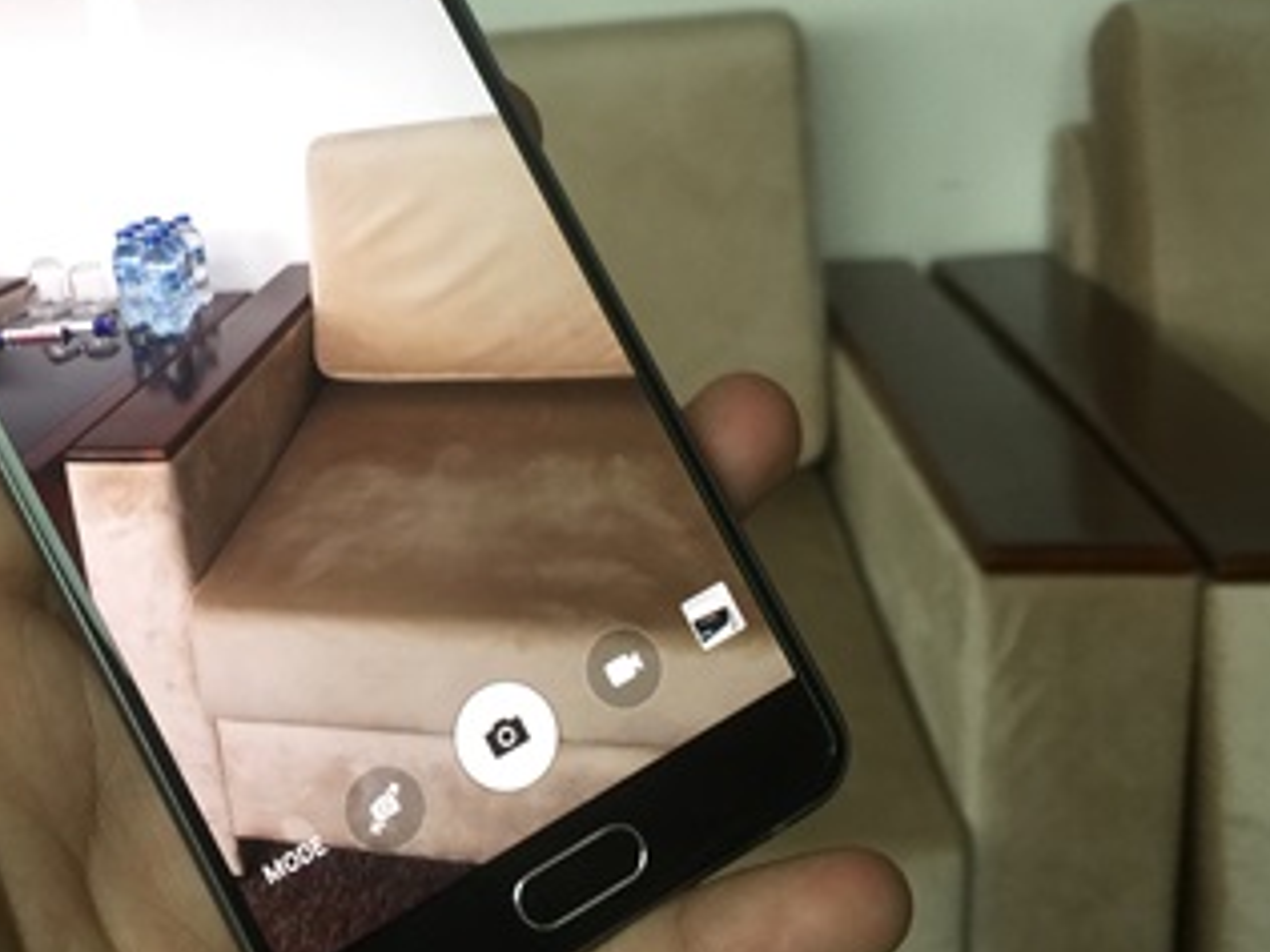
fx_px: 1614
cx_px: 402
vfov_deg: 32.7
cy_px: 341
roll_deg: +5.0
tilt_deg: -13.5
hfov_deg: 42.3
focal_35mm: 44
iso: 50
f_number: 2.2
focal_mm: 4.15
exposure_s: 1/15
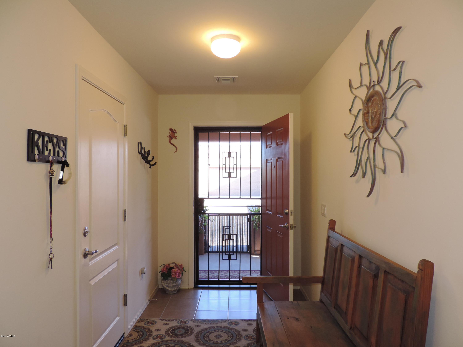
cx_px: 232
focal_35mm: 24
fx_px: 321
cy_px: 174
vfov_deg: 56.8
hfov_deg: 71.6
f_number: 3
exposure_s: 1/40
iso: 160
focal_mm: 4.3
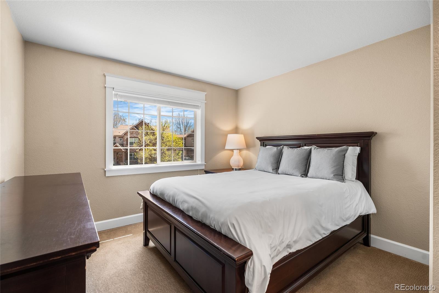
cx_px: 220
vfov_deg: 73.8
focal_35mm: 16
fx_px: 195
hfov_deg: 96.7
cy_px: 146
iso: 200
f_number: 8
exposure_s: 1/3
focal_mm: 16
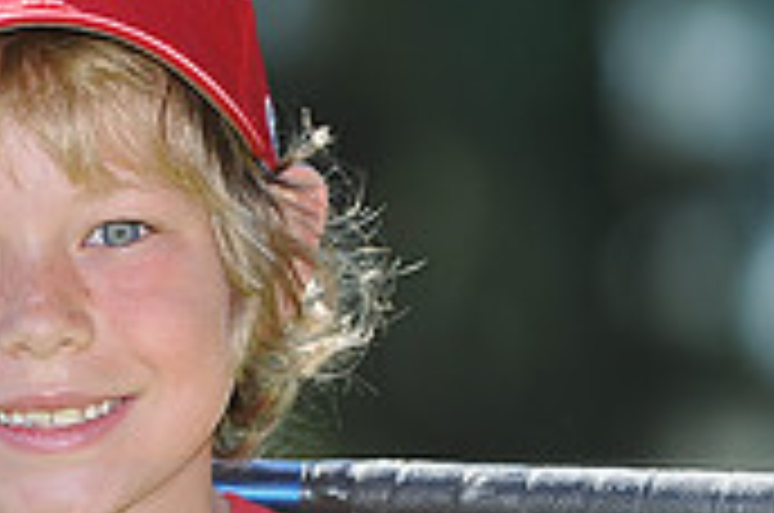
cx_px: 112
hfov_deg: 3.1
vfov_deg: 2.0
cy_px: 518
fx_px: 14485
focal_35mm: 675
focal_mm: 200
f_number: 4.5
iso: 200
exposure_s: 1/500
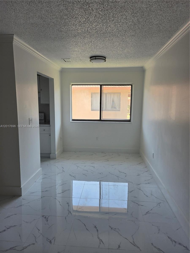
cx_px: 95
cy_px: 126
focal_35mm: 23
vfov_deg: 73.9
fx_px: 168
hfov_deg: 58.9
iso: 50
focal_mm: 5.4
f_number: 1.8
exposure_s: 1/180
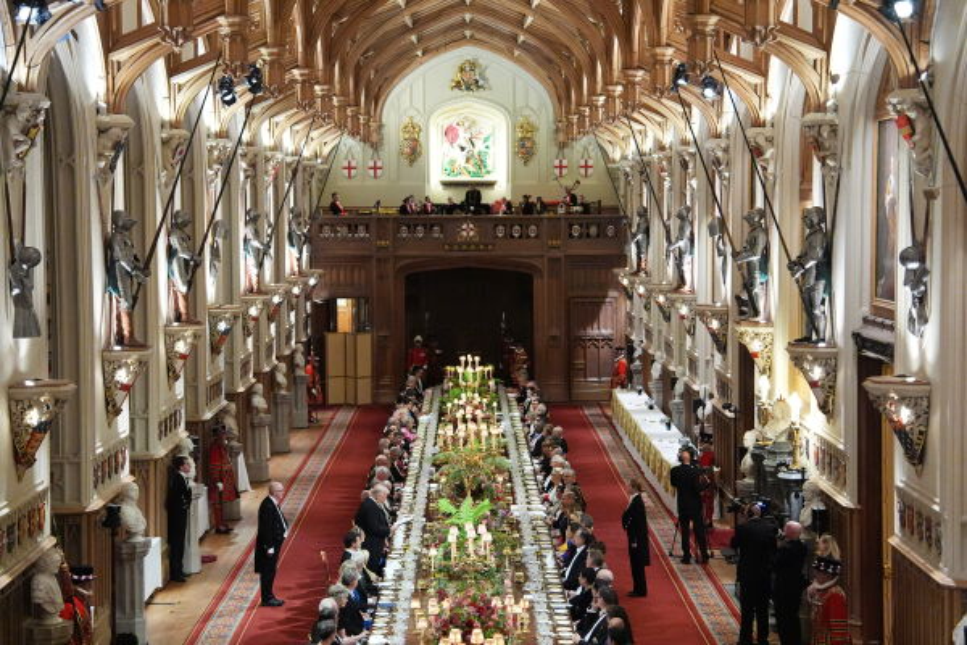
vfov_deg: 19.5
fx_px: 1880
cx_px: 484
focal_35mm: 70
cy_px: 322
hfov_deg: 28.8
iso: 6400
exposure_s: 1/100
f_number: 2.8
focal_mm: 70
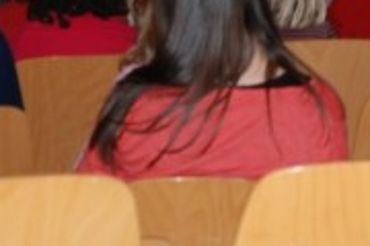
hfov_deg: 6.9
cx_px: 619
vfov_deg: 4.6
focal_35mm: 294
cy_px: -218
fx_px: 3021
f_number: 4.5
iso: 280
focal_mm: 44
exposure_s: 1/60
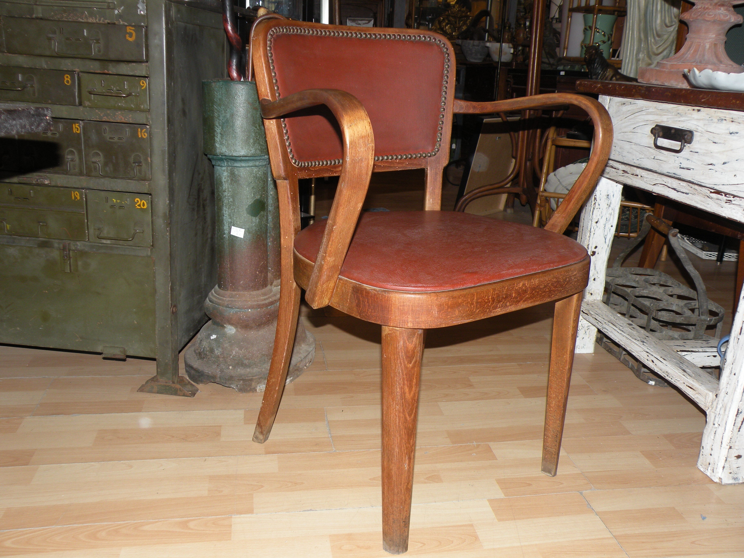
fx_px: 709
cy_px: 279
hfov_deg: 55.4
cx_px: 372
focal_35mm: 33
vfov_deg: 42.9
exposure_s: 1/60
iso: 64
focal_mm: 5.8
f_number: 3.2
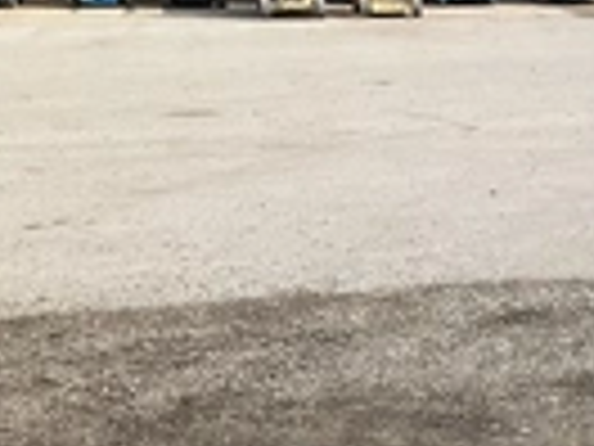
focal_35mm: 88
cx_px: 873
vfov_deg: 15.6
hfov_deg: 19.6
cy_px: 653
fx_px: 1510
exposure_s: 1/869
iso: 25
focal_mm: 3
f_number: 1.8
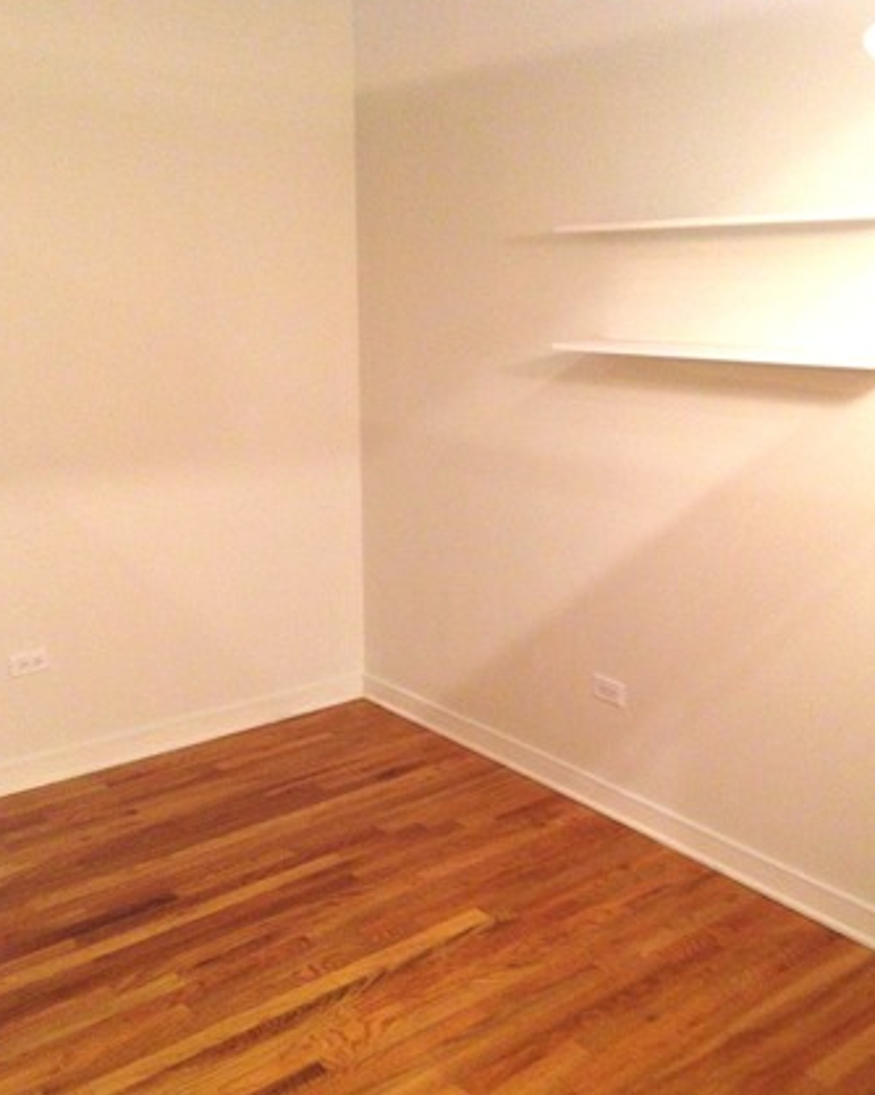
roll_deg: -1.3
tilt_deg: -17.0
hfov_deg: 40.1
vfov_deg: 49.1
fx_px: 1199
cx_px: 438
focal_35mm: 37
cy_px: 550
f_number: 2.4
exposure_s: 1/20
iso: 400
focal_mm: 4.12
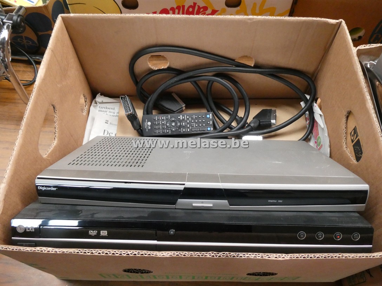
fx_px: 309
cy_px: 143
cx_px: 191
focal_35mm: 28
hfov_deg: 63.4
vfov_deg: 49.7
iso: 800
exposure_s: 1/80
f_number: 3.5
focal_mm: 5
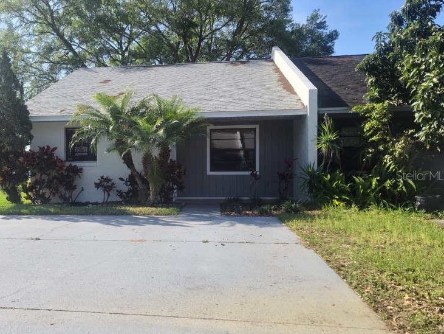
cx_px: 142
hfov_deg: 51.5
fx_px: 449
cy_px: 175
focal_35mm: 35
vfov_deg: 40.7
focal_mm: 7
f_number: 1.8
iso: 16
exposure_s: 1/668
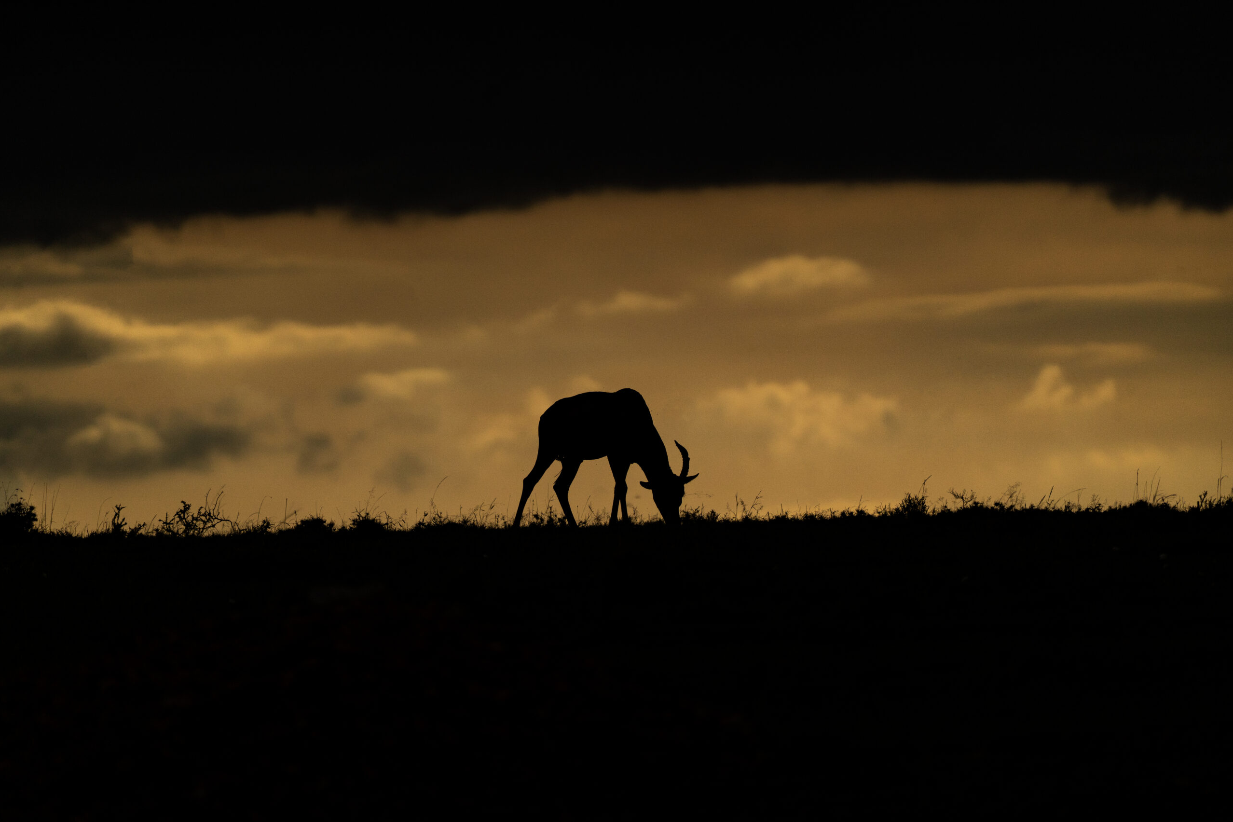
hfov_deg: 3.4
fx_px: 20583
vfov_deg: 2.3
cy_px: 411
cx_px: 617
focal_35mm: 601
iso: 500
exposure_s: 1/8000
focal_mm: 600
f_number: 6.3
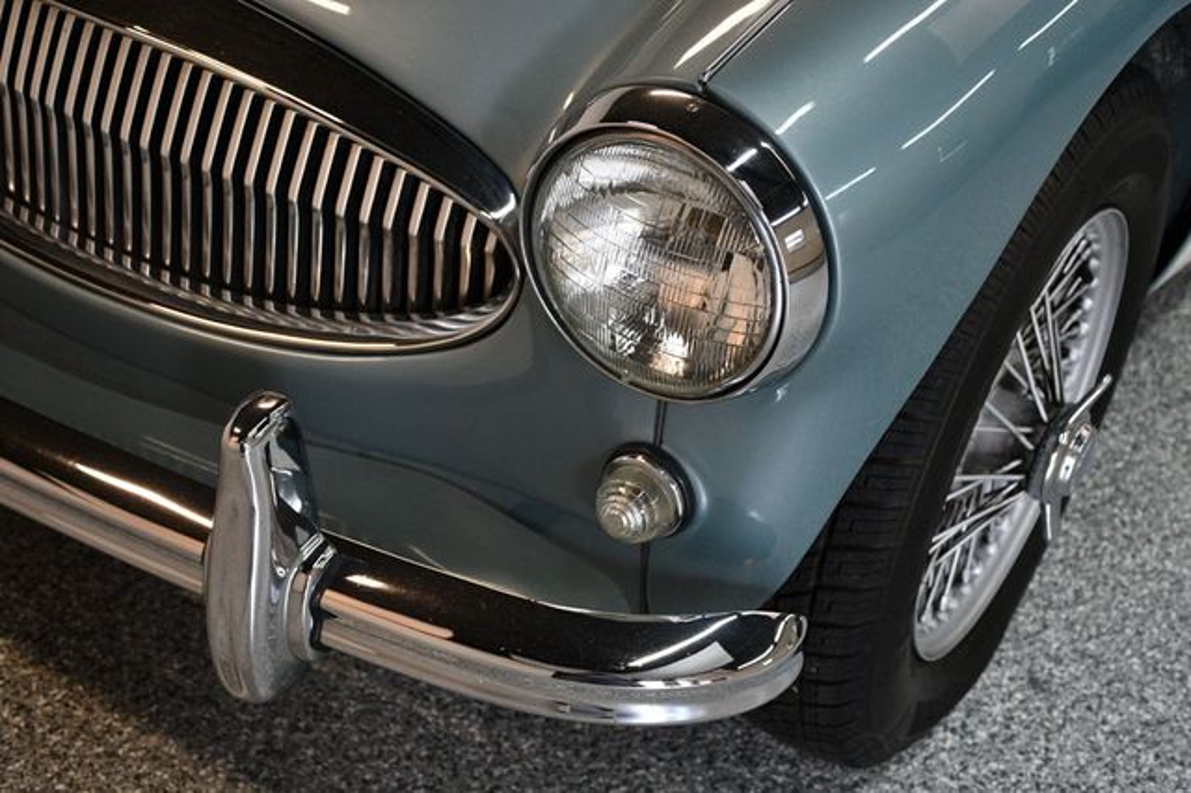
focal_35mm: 52
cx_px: 596
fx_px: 1719
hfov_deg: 38.2
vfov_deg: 26.0
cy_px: 396
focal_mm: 35
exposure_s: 1/125
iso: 900
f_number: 4.2
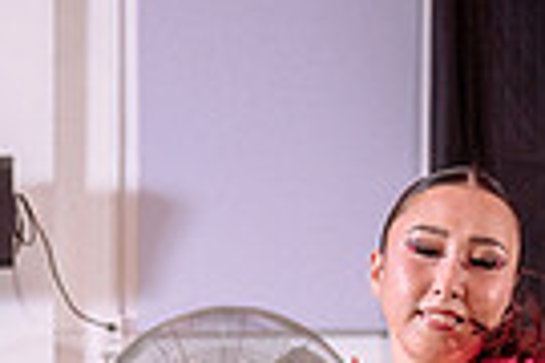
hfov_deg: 14.5
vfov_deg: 9.2
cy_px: 733
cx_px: -13
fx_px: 2104
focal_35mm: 139
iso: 800
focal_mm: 25
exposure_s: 1/200
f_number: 2.8
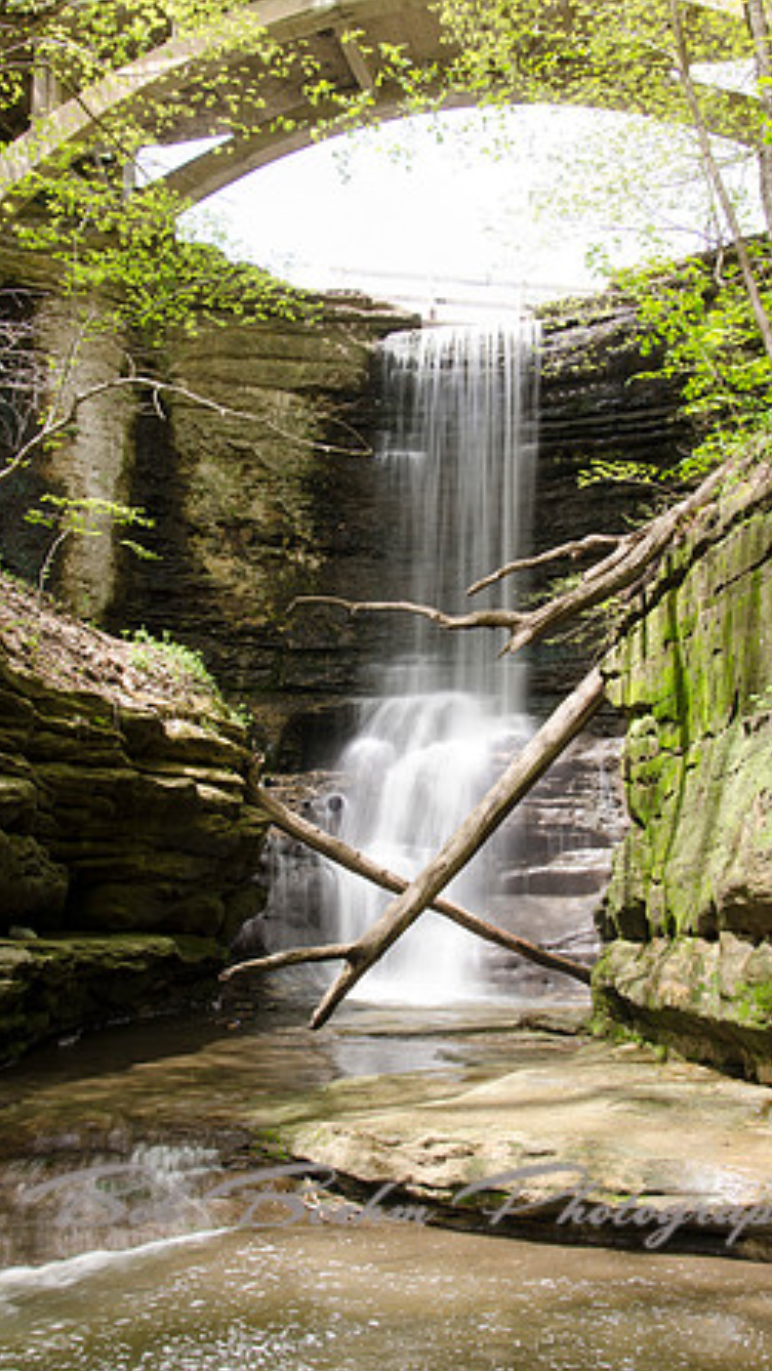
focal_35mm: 38
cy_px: 689
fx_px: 1382
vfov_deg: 52.8
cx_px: 394
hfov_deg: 31.2
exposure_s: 1/5
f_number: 11
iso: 100
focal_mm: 24
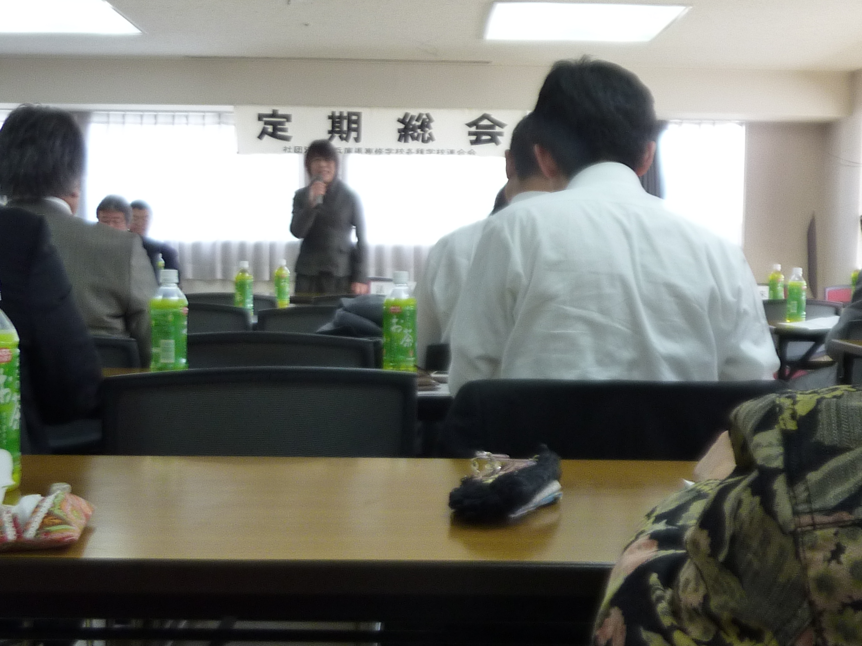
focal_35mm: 43
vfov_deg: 33.6
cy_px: 323
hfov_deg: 43.9
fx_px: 1071
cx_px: 431
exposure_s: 1/30
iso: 160
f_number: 3.3
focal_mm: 4.1
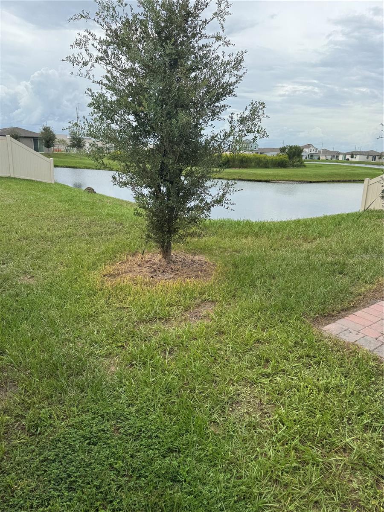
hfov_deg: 56.8
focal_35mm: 24
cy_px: 256
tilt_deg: -12.8
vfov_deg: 71.6
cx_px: 192
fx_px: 355
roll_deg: -0.9
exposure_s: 1/2105
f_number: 1.78
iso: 80
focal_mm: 6.76
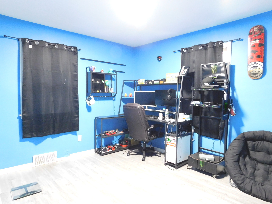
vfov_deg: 58.9
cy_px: 102
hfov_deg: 73.9
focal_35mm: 23
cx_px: 136
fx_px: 181
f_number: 3
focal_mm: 4
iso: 800
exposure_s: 1/8
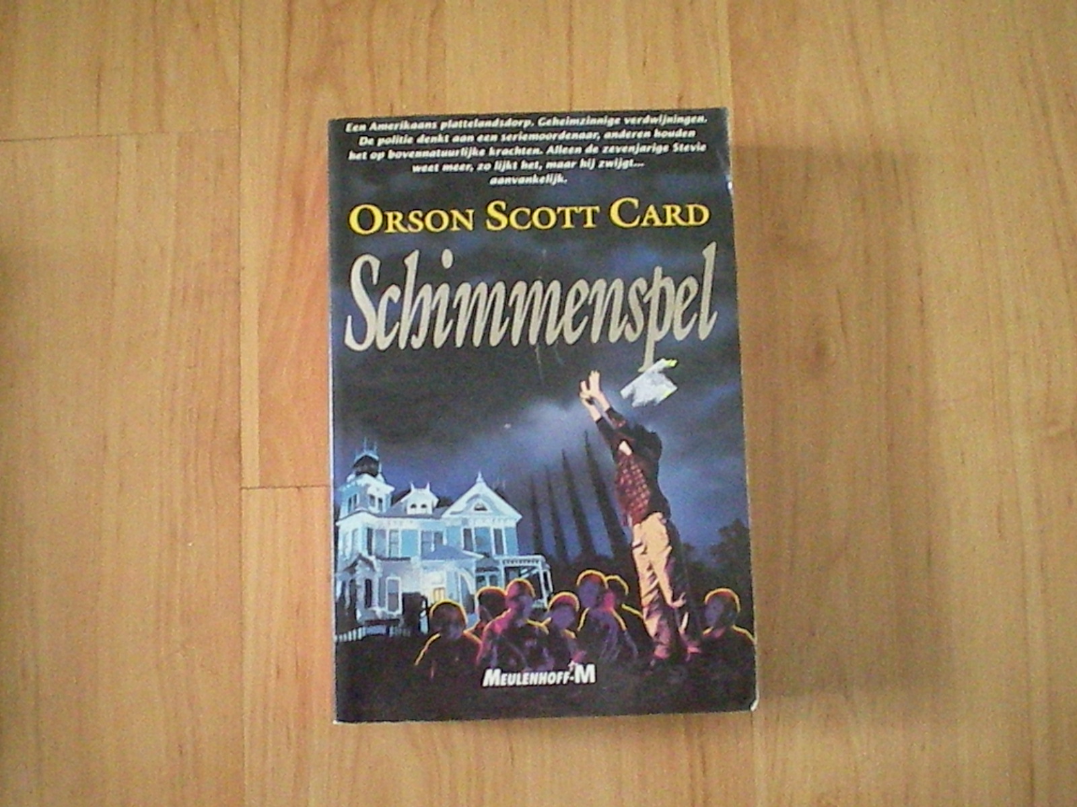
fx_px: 1182
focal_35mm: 38
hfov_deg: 49.0
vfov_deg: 37.7
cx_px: 538
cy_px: 404
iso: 1836
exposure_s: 1/50
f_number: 3.1
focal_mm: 6.3
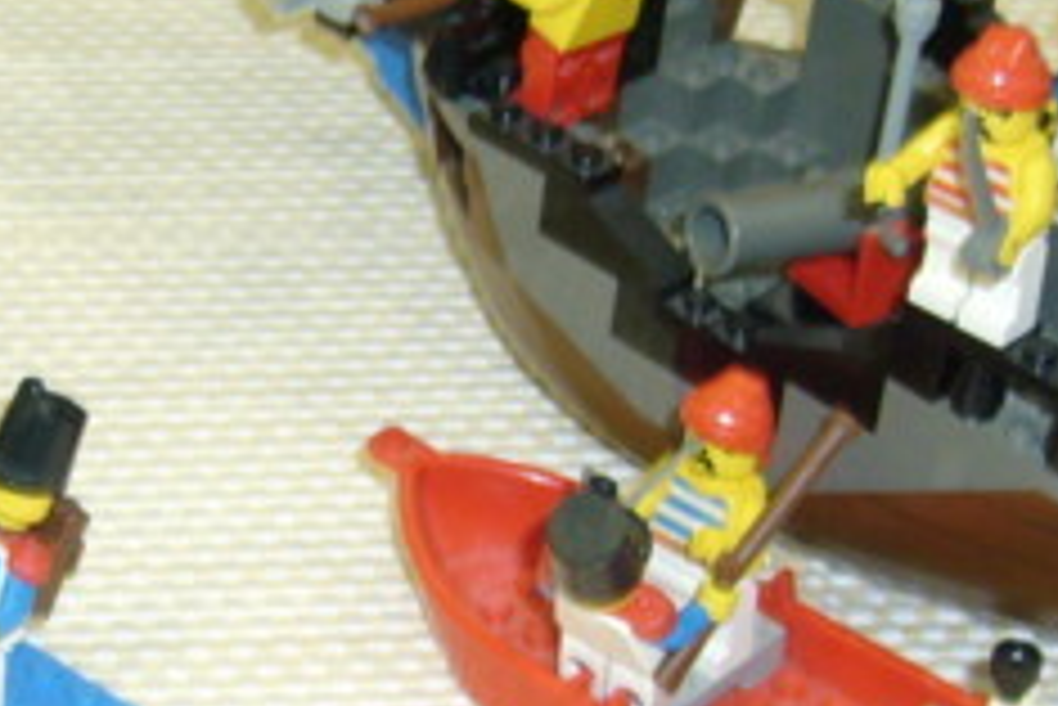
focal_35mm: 124
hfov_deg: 16.3
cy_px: 382
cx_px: 86
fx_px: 3646
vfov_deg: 11.1
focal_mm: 5.8
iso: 100
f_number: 2.8
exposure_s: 1/15
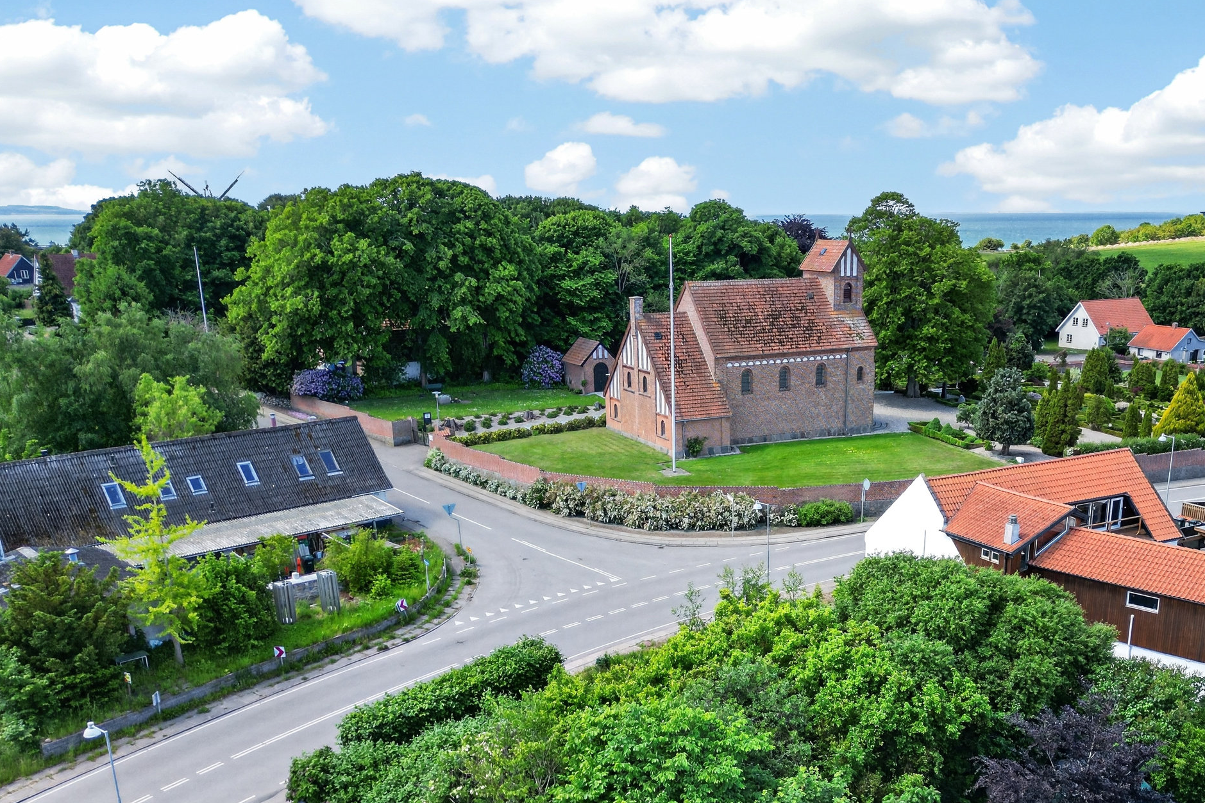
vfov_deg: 38.1
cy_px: 583
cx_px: 736
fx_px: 1138
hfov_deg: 55.3
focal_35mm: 34
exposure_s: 1/1500
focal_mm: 6.7
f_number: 1.7
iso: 100
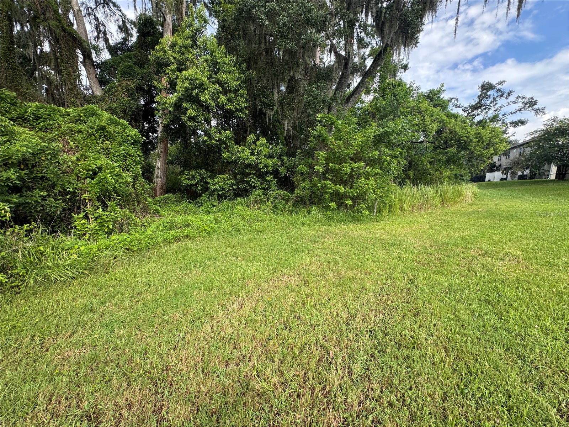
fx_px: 230
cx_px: 284
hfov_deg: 102.1
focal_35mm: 14
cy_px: 214
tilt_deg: -8.6
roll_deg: -1.6
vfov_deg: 85.7
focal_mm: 2.22
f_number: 2.2
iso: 40
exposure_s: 1/293
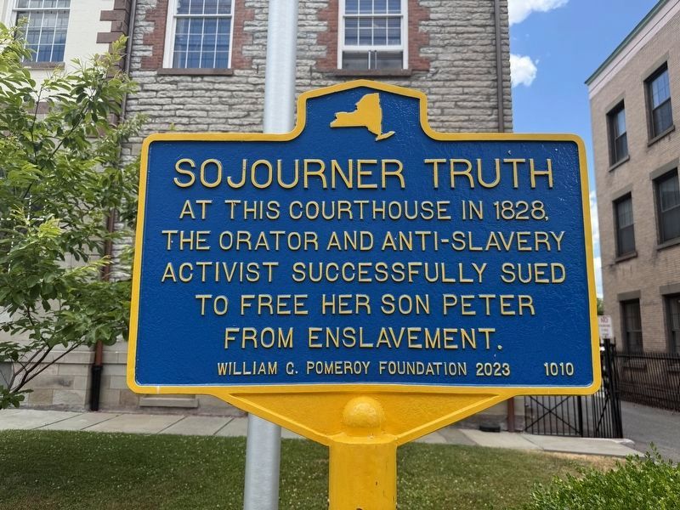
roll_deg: +0.5
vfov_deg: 56.8
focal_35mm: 24
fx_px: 471
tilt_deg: +12.7
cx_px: 340
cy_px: 255
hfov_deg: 71.6
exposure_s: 1/1437
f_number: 1.78
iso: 80
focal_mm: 6.76
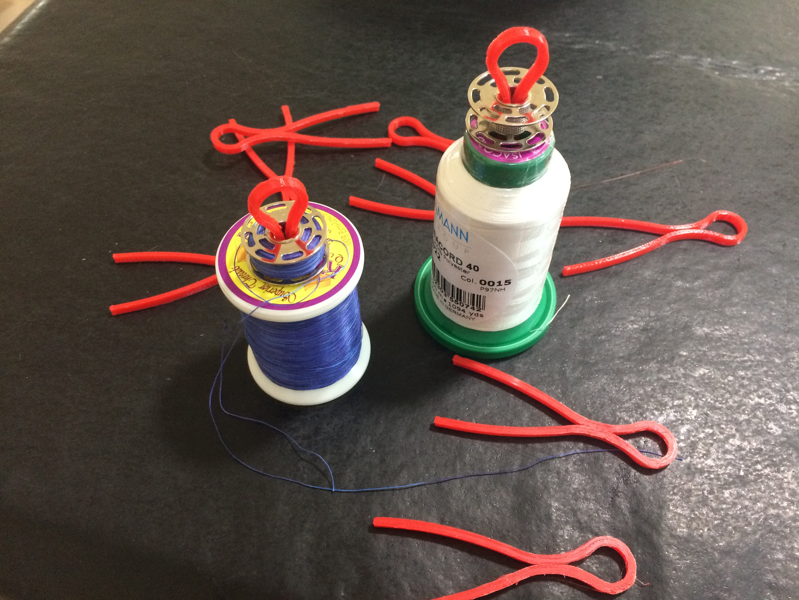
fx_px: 669
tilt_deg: -56.1
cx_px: 400
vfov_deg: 48.2
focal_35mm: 29
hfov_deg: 61.7
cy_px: 300
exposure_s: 1/30
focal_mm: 4.15
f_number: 2.2
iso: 250
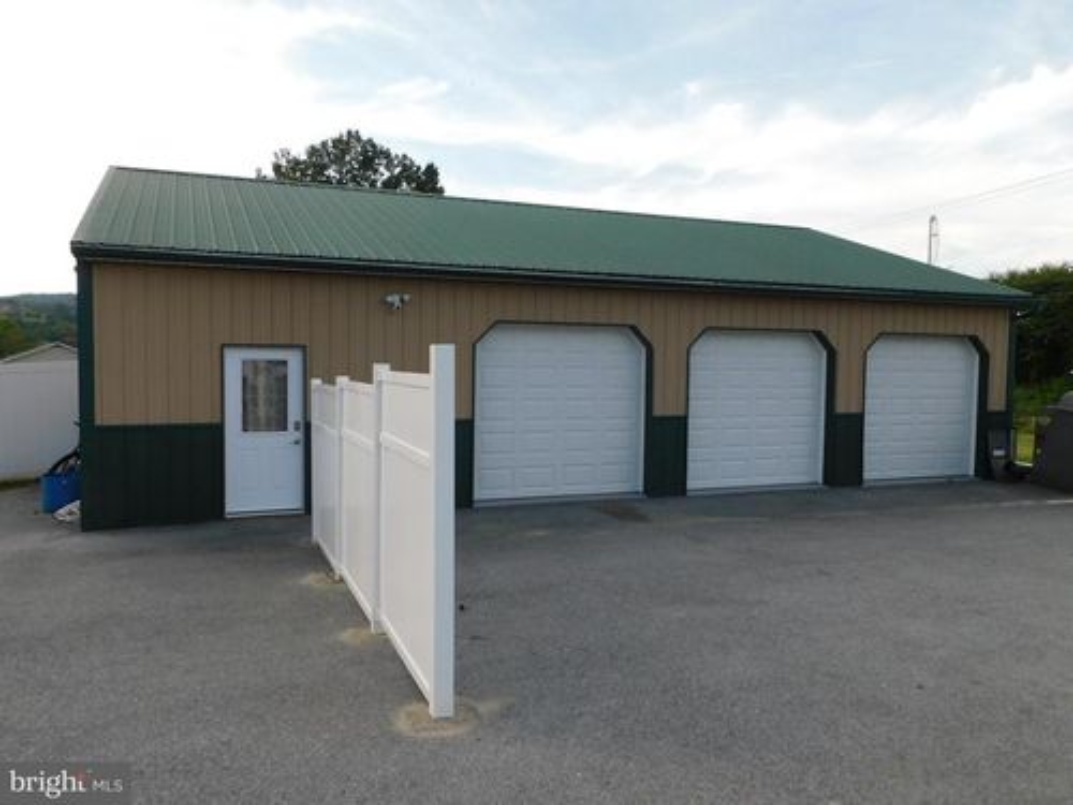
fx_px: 775
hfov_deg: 69.4
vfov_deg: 54.9
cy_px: 402
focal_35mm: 25
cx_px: 536
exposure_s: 1/640
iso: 125
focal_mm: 4.5
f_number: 3.1
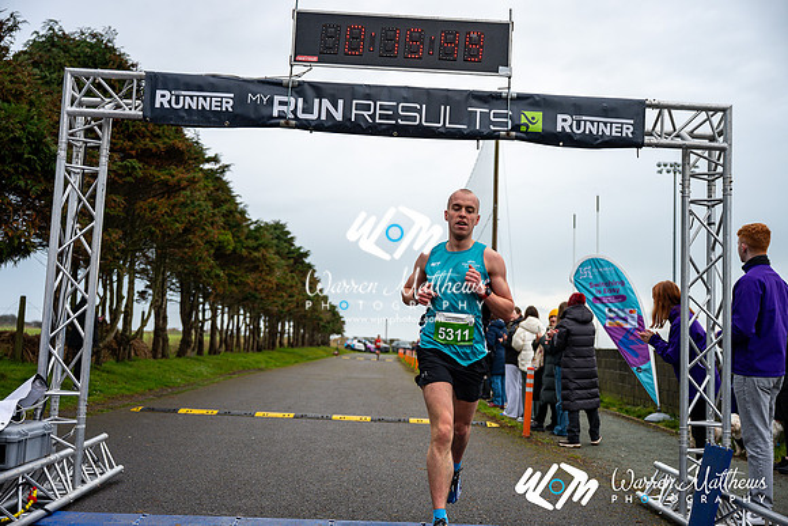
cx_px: 394
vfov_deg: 35.1
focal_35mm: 38
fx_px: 832
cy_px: 263
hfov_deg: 50.7
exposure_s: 1/1250
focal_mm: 38
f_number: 2.8
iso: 125
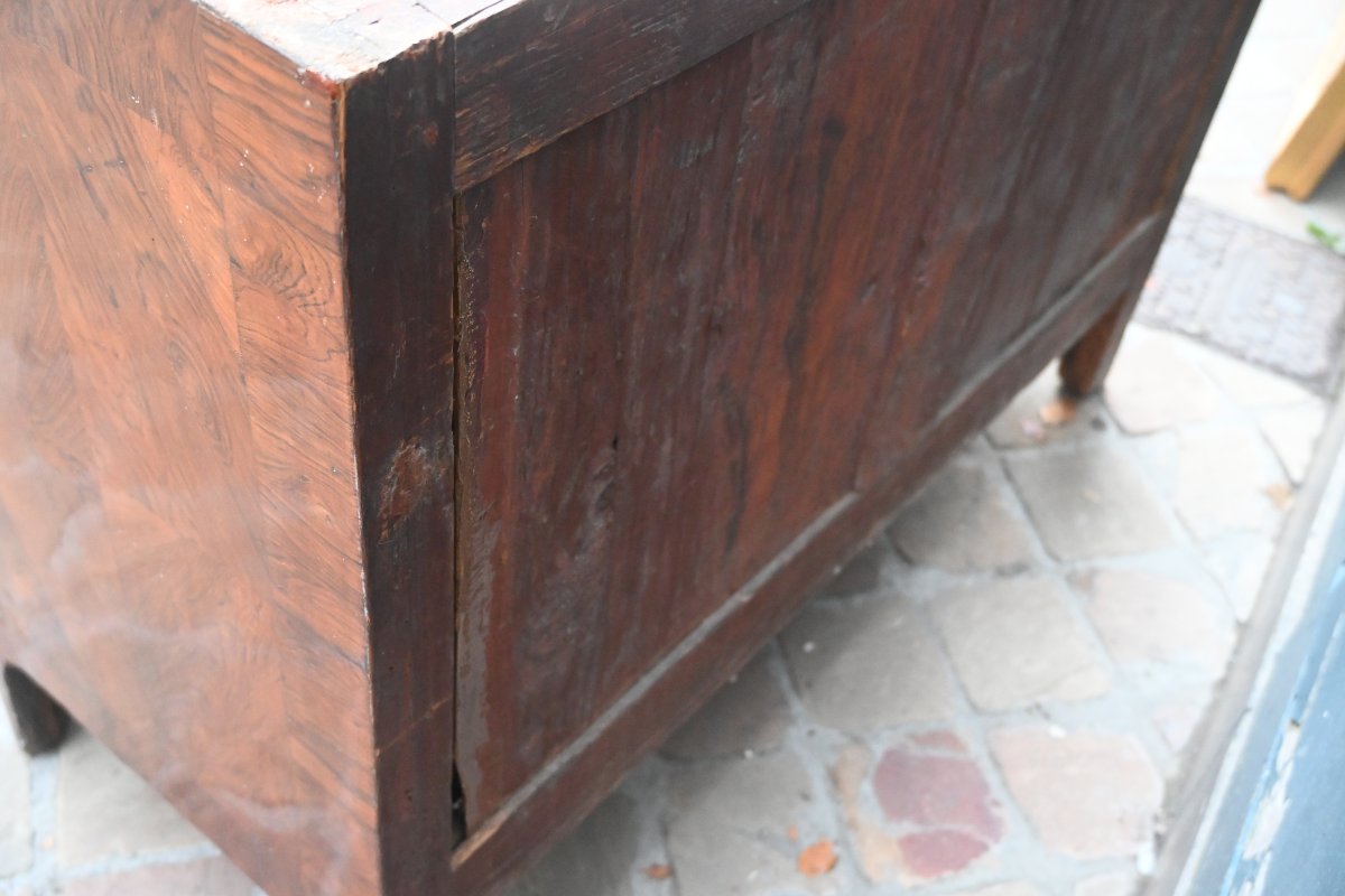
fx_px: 1485
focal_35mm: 40
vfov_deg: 33.6
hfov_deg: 48.7
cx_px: 672
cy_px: 448
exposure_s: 1/60
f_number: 3.8
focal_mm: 26.5
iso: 3600
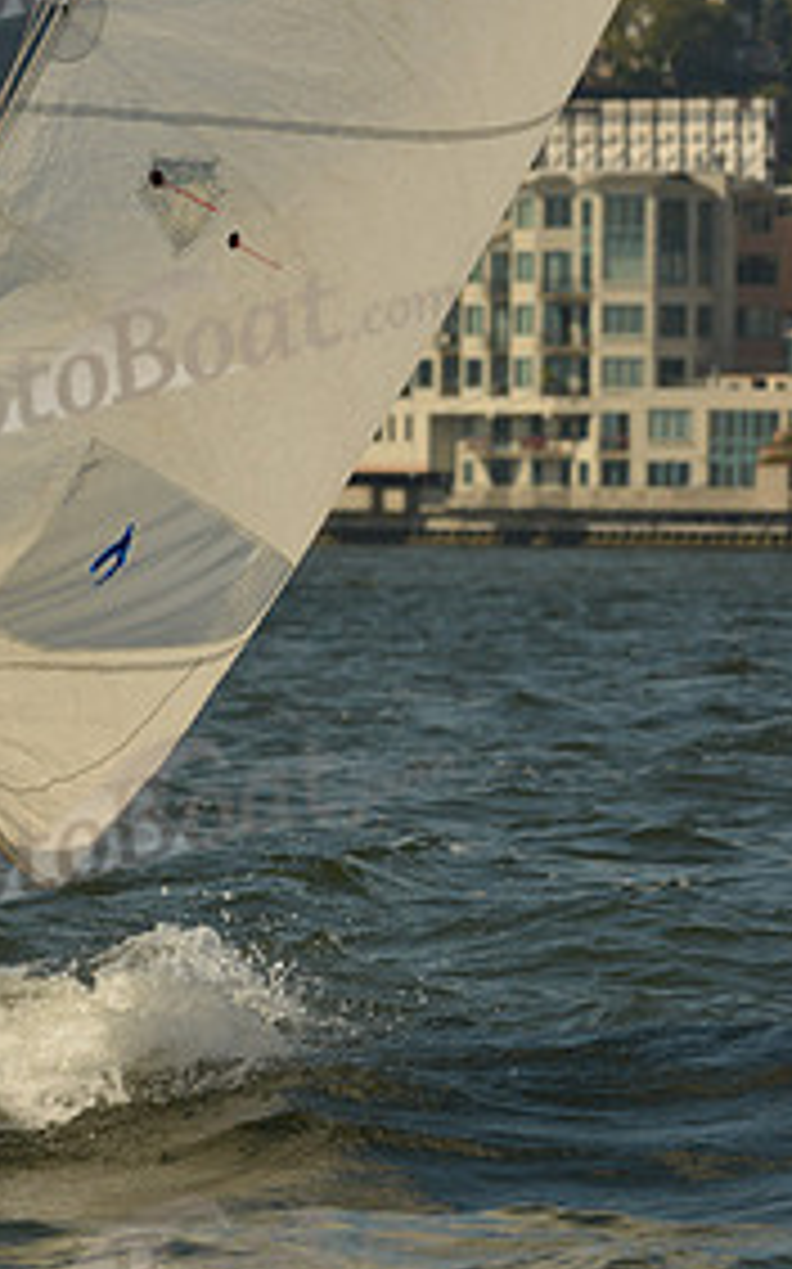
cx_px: -405
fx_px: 15937
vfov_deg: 4.6
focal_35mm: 461
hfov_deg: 2.8
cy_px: 659
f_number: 9
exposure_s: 1/1250
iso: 320
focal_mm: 220
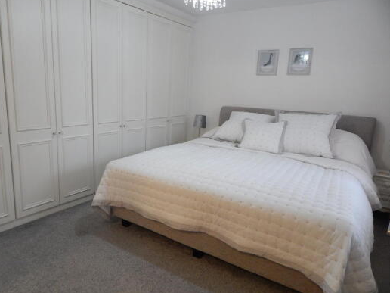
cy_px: 154
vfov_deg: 53.0
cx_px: 174
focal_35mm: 26
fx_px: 293
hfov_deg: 67.1
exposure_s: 1/30
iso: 400
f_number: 3
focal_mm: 4
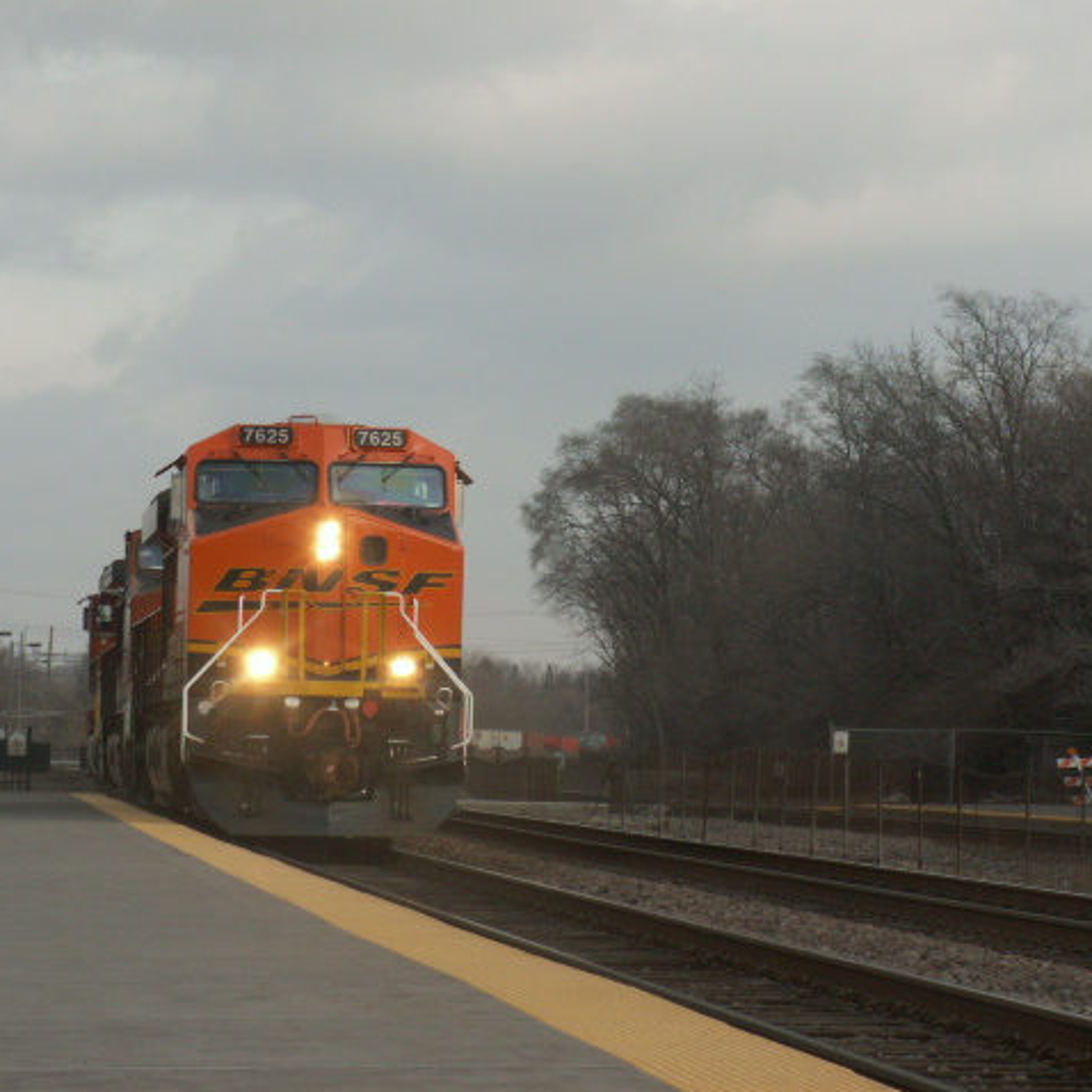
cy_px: 546
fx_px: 5496
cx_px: 489
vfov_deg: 11.3
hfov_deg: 11.3
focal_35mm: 154
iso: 50
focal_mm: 21.27
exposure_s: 1/250
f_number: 5
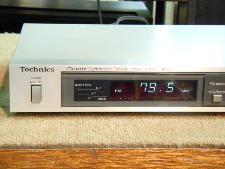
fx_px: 578
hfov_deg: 22.0
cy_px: 84
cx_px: 112
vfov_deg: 16.6
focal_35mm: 89
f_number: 4.4
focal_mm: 16
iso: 400
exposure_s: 1/6
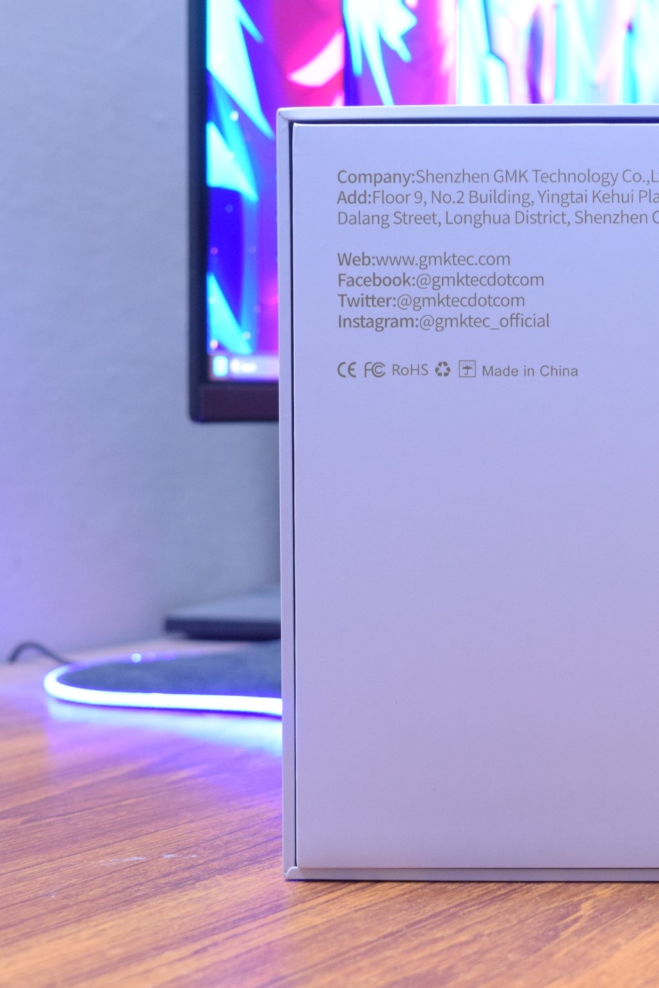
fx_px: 2190
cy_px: 490
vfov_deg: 25.4
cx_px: 616
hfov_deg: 16.8
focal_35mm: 80
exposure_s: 1/8
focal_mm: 35
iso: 1600
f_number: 7.1
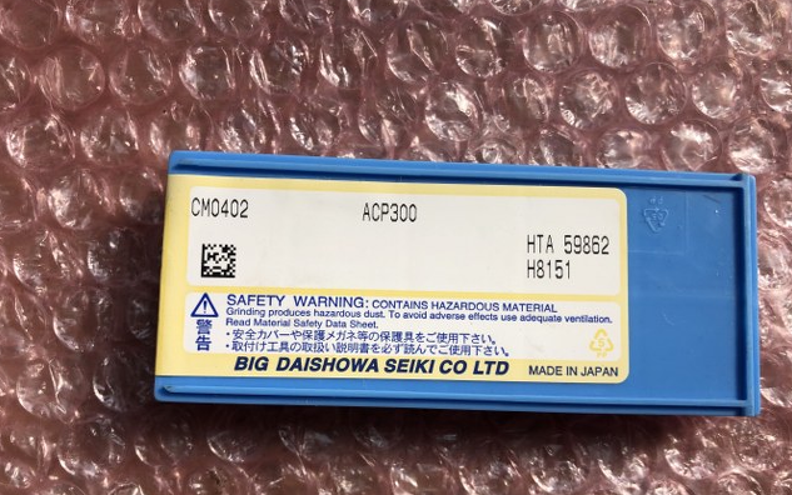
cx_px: 395
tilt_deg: -83.5
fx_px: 648
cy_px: 286
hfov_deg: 62.9
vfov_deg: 41.7
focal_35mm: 30
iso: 20
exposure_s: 1/461
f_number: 1.8
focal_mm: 3.99
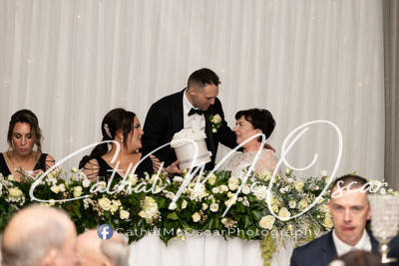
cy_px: 112
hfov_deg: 18.6
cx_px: 231
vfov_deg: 12.5
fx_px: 1218
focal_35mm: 110
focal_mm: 95
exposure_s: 1/200
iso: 400
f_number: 2.8
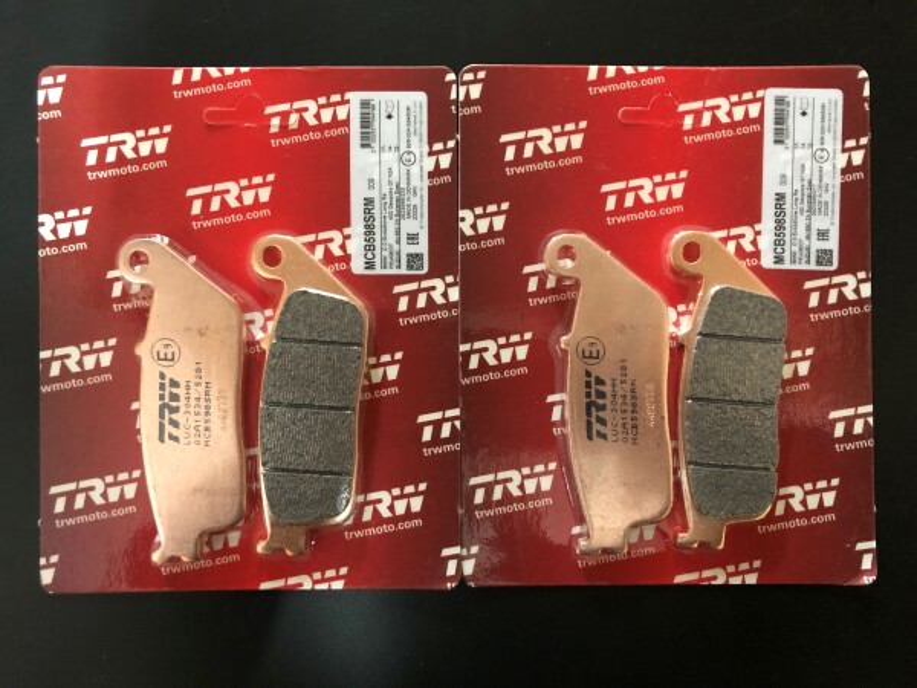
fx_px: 742
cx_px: 458
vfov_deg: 49.7
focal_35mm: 28
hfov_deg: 63.4
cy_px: 344
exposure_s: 1/4
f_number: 1.8
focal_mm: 3.99
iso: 100
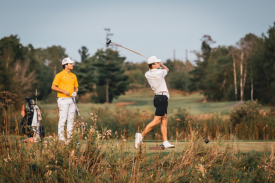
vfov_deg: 5.1
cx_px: 147
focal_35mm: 268
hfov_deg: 7.7
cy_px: 91
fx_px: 2048
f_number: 2.8
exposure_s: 1/1250
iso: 400
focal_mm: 150
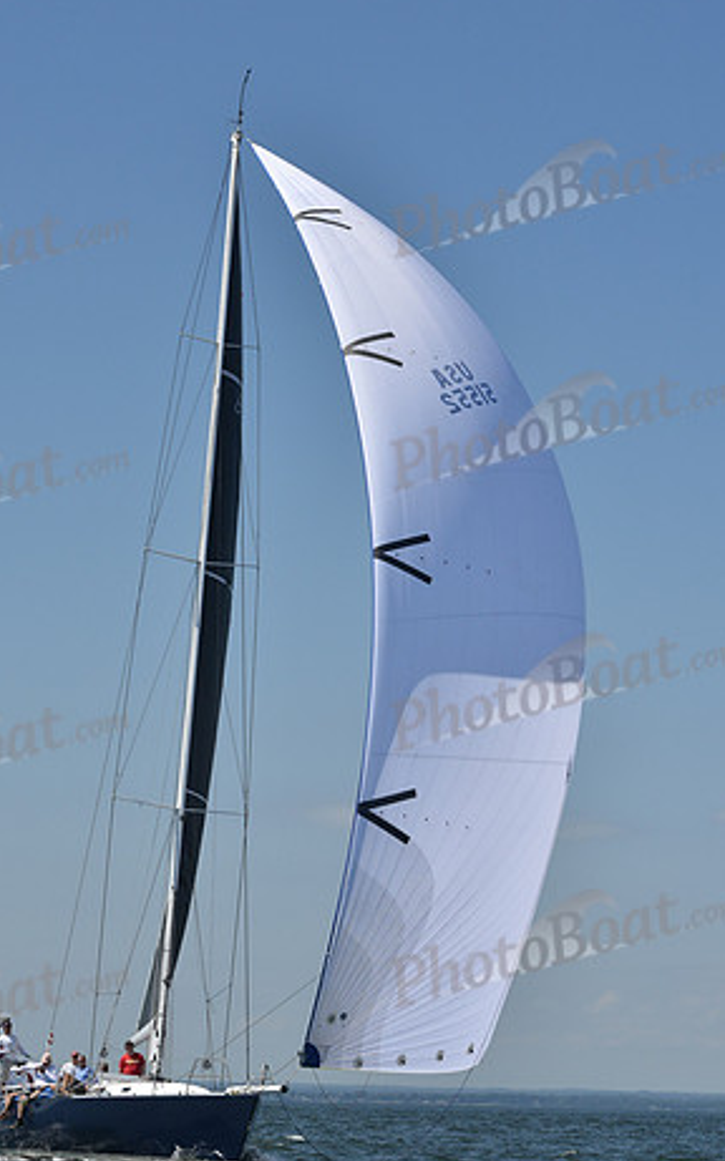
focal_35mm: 100
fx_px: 3162
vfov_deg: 20.8
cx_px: 261
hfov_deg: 13.1
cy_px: 592
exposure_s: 1/1250
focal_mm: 78
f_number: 9
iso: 250
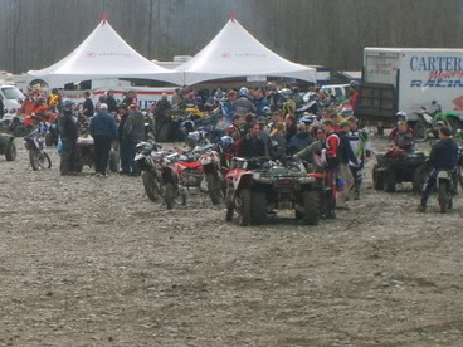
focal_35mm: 200
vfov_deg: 7.4
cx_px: 74
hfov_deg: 9.9
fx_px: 2675
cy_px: 163
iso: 50
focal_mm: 15.5
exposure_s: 1/250
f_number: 4.6
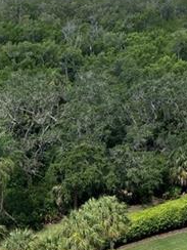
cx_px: 29
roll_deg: +3.1
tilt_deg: -25.0
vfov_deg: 21.3
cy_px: 265
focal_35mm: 88
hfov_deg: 16.6
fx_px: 634
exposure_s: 1/2703
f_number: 1.8
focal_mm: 3.99
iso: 20
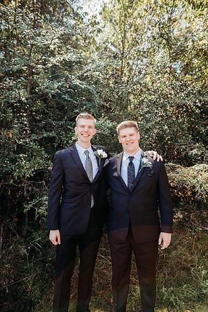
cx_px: 104
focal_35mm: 24
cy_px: 156
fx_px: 208
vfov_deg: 73.7
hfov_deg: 53.1
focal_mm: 24
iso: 125
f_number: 2.8
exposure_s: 1/400
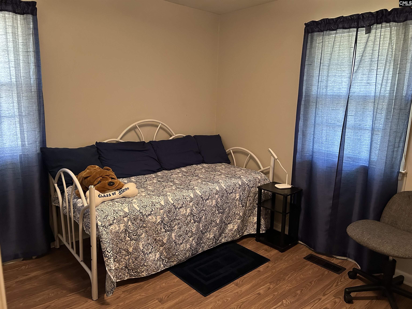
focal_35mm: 26
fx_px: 309
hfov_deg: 67.3
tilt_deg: -12.1
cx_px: 206
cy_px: 154
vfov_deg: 53.1
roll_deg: -1.5
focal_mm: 5.7
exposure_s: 1/40
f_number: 1.5
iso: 500
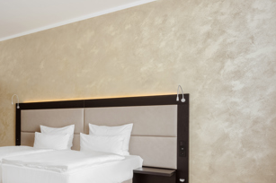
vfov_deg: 36.3
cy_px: 125
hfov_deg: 48.9
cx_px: 41
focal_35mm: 36
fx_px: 276
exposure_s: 1/1.67
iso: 100
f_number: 10
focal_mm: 16
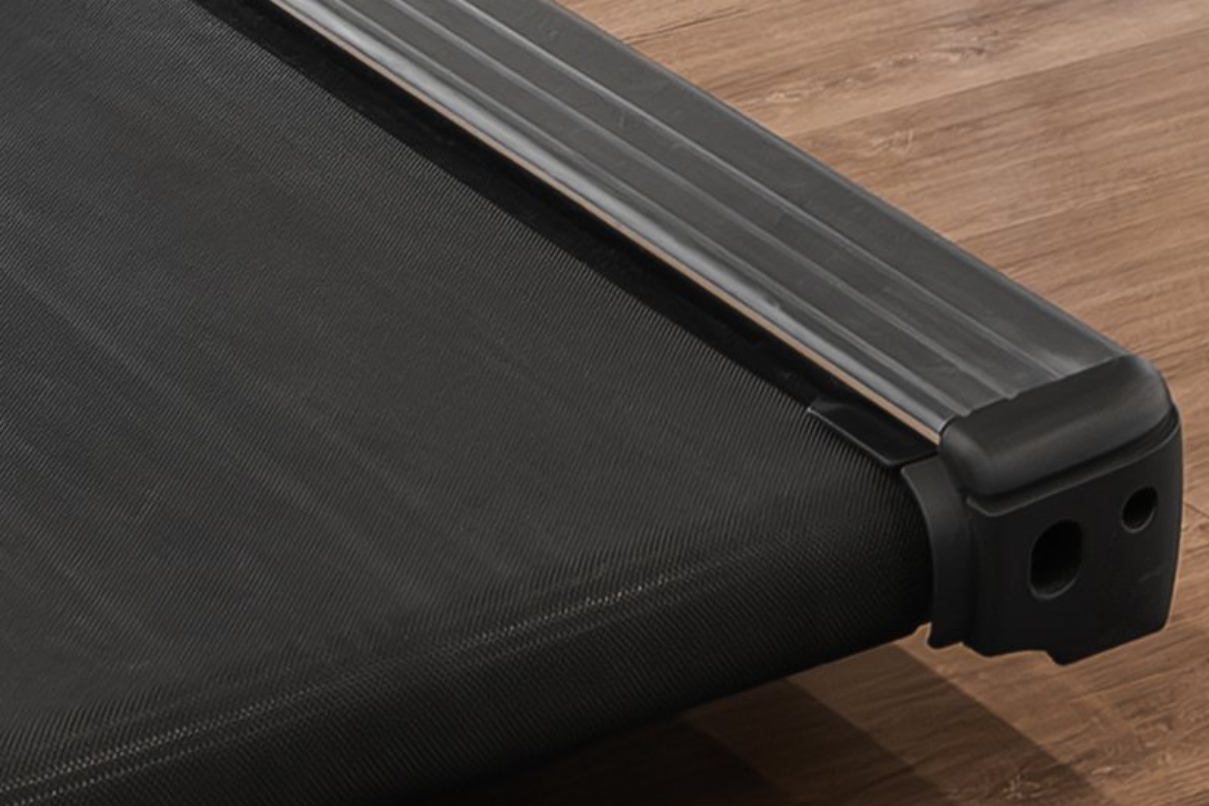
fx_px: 5171
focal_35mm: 154
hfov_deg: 11.8
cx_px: 2477
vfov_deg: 7.7
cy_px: -1697
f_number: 8
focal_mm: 20
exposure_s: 1/4
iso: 200
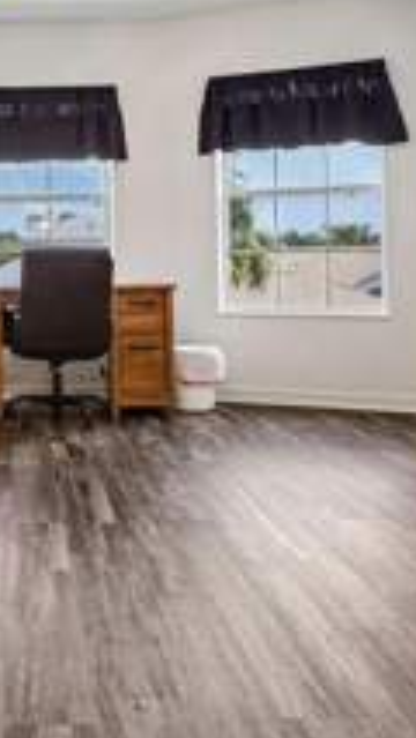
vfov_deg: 49.5
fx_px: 783
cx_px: 21
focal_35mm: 40
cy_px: 241
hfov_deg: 28.3
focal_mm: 17
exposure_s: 1/25
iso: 400
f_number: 9
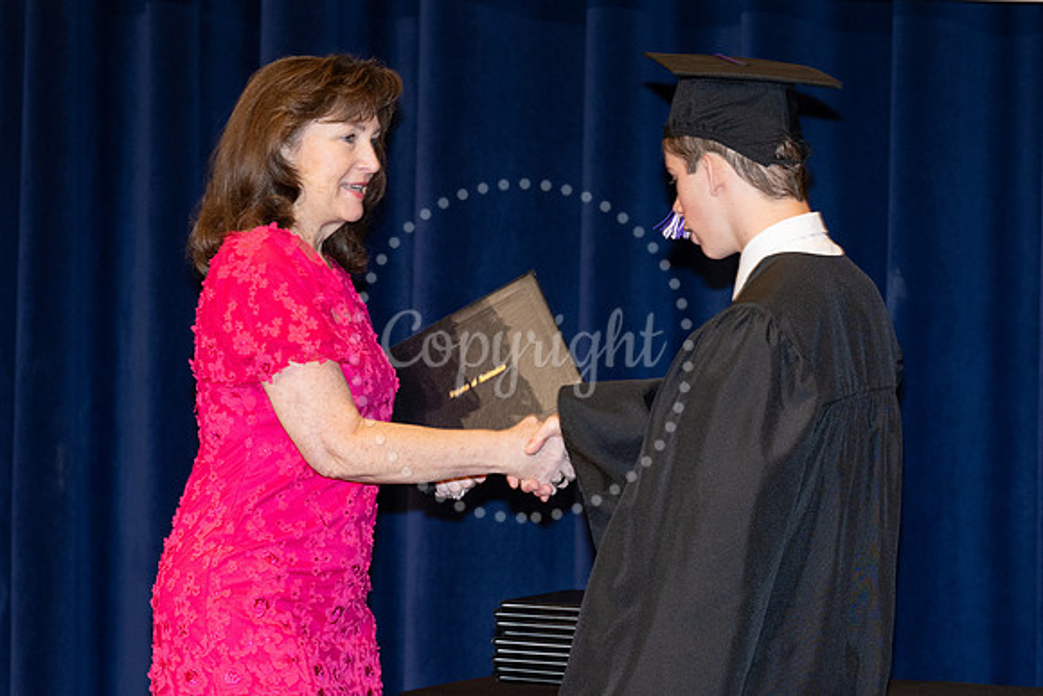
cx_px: 693
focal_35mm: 186
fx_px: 5391
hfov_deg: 11.0
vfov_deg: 7.4
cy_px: 408
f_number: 5.6
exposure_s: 1/80
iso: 1000
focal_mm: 140
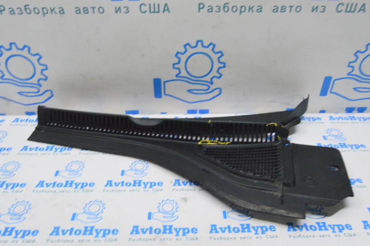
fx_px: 308
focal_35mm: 30
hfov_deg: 62.0
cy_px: 123
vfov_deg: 43.5
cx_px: 185
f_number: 20
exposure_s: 1/20
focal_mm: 20
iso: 6400
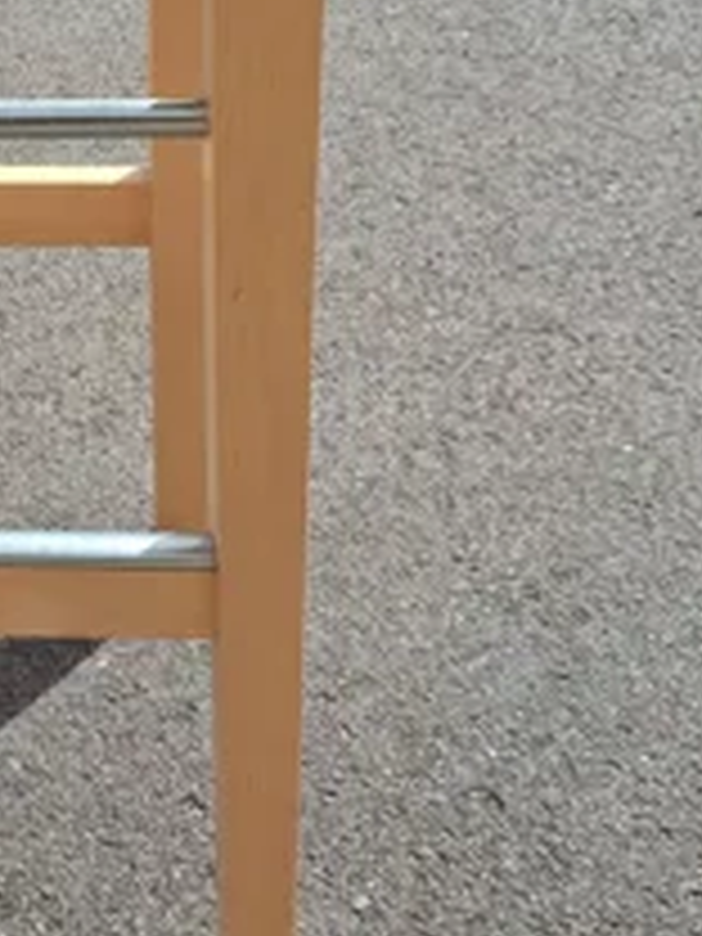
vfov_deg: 24.8
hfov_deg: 17.7
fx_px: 2109
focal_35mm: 78
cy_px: 252
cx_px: -216
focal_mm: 4
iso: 25
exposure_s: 1/457
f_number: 1.8
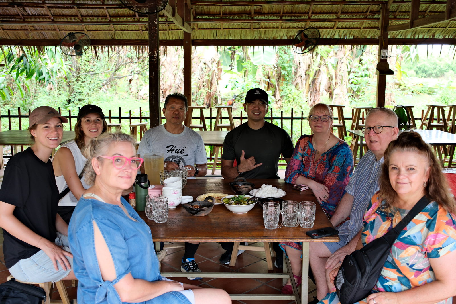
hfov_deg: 53.1
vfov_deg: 36.9
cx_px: 228
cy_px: 152
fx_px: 456
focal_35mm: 36
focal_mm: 24
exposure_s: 1/100
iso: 500
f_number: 2.8
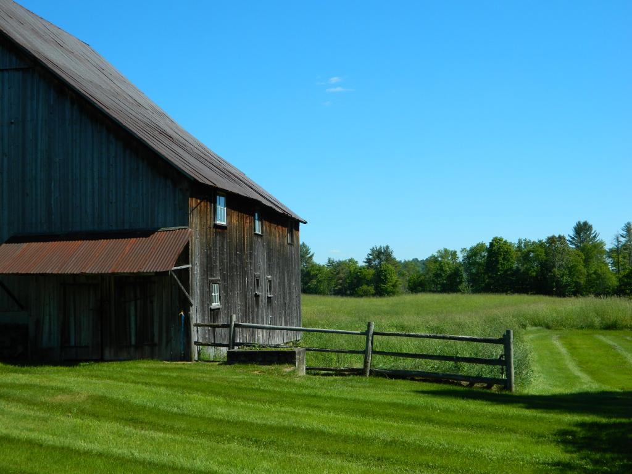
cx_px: 316
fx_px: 858
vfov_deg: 30.9
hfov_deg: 40.4
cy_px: 237
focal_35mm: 47
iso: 80
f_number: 3.6
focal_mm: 8.4
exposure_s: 1/800
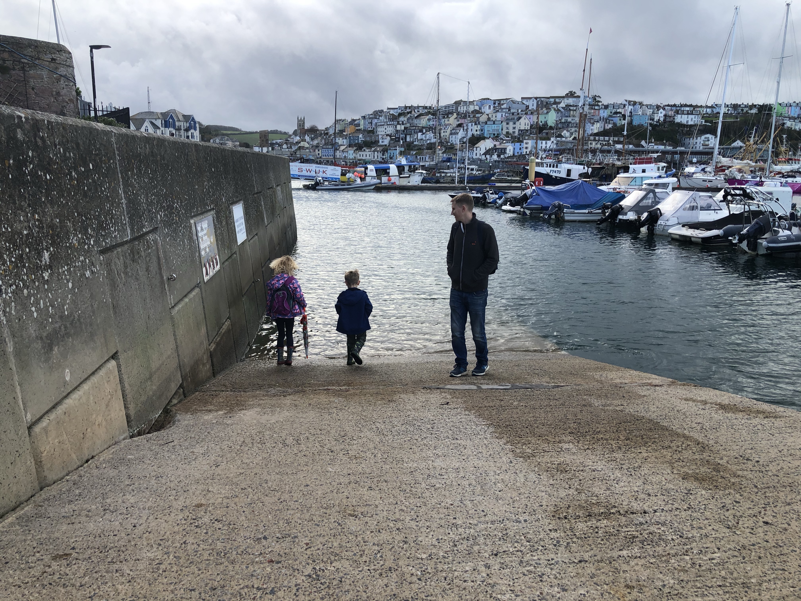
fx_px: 648
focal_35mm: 28
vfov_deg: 49.7
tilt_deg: -11.6
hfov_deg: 63.4
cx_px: 400
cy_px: 300
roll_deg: -0.8
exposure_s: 1/390
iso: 20
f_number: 1.8
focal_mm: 3.99
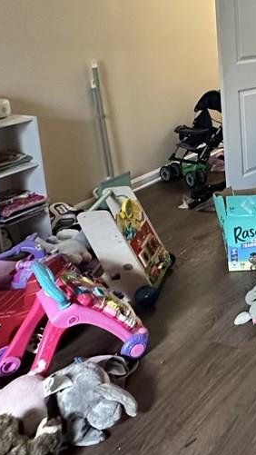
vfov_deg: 47.9
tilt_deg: -9.0
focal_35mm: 39
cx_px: 427
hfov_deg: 22.3
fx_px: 470
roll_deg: -1.1
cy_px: 73
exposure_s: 1/60
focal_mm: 2.22
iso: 640
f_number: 2.2
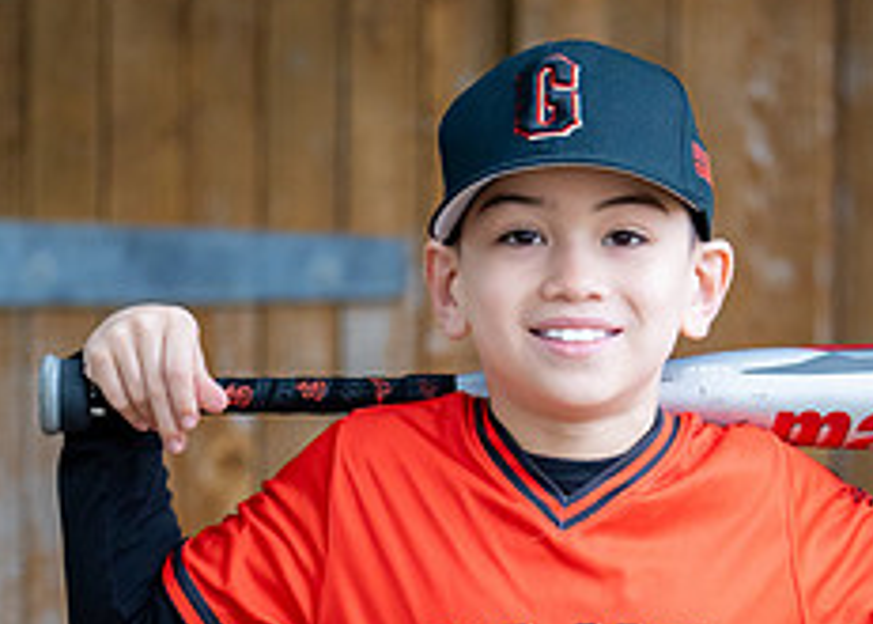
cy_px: 536
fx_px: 4240
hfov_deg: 11.7
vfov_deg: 8.4
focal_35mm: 171
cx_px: 625
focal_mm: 50
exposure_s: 1/640
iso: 500
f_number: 1.2
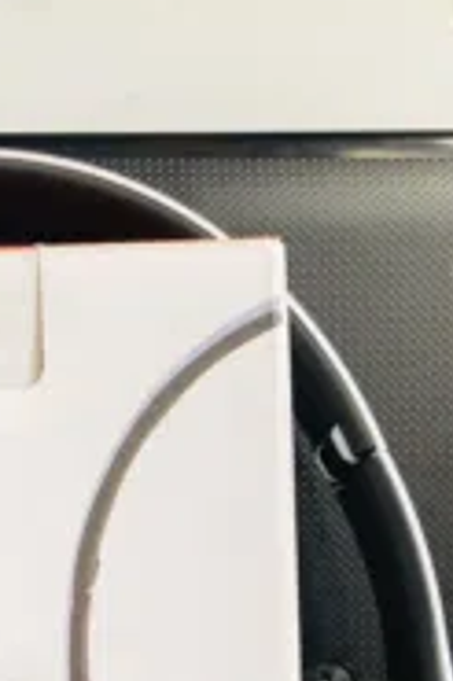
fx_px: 1191
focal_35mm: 63
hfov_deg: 20.7
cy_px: 703
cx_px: -15
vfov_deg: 29.5
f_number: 1.8
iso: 40
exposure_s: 1/15
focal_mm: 3.99
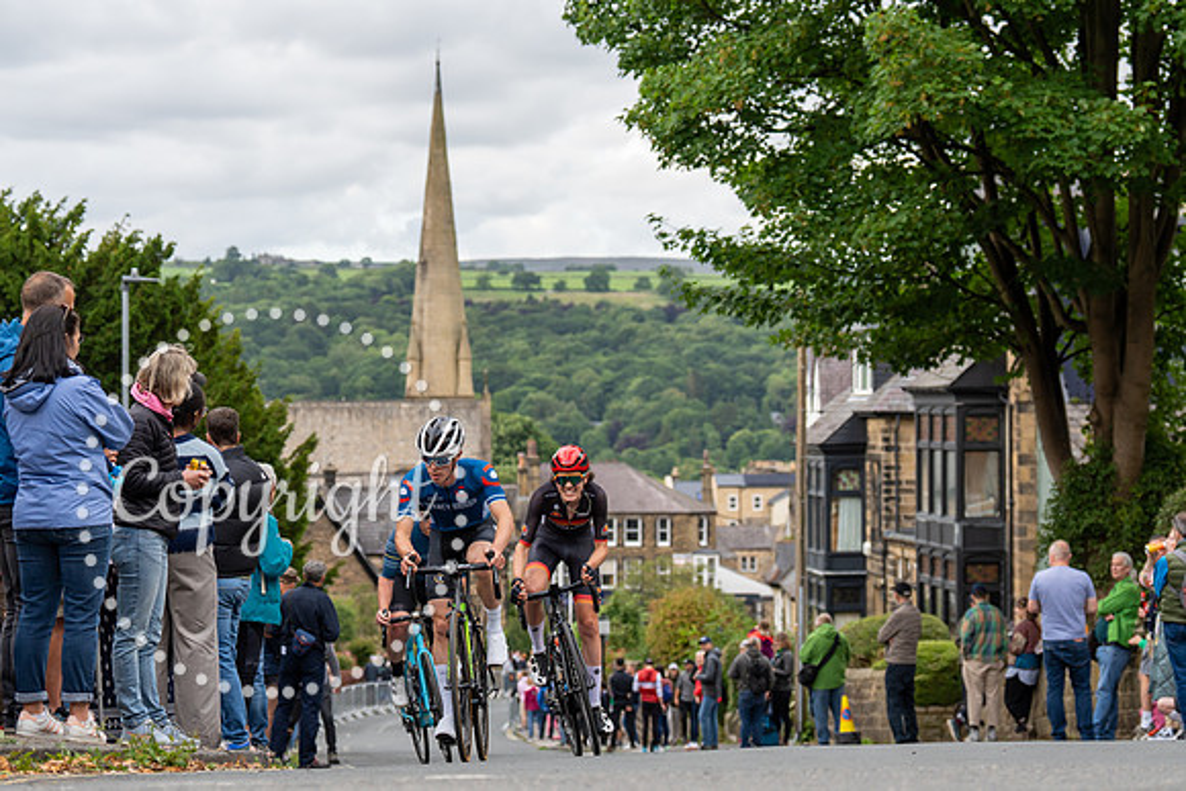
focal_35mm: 86
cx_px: 537
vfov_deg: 15.8
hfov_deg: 23.5
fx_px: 2847
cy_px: 358
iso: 400
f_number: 3.5
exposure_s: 1/800
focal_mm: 70
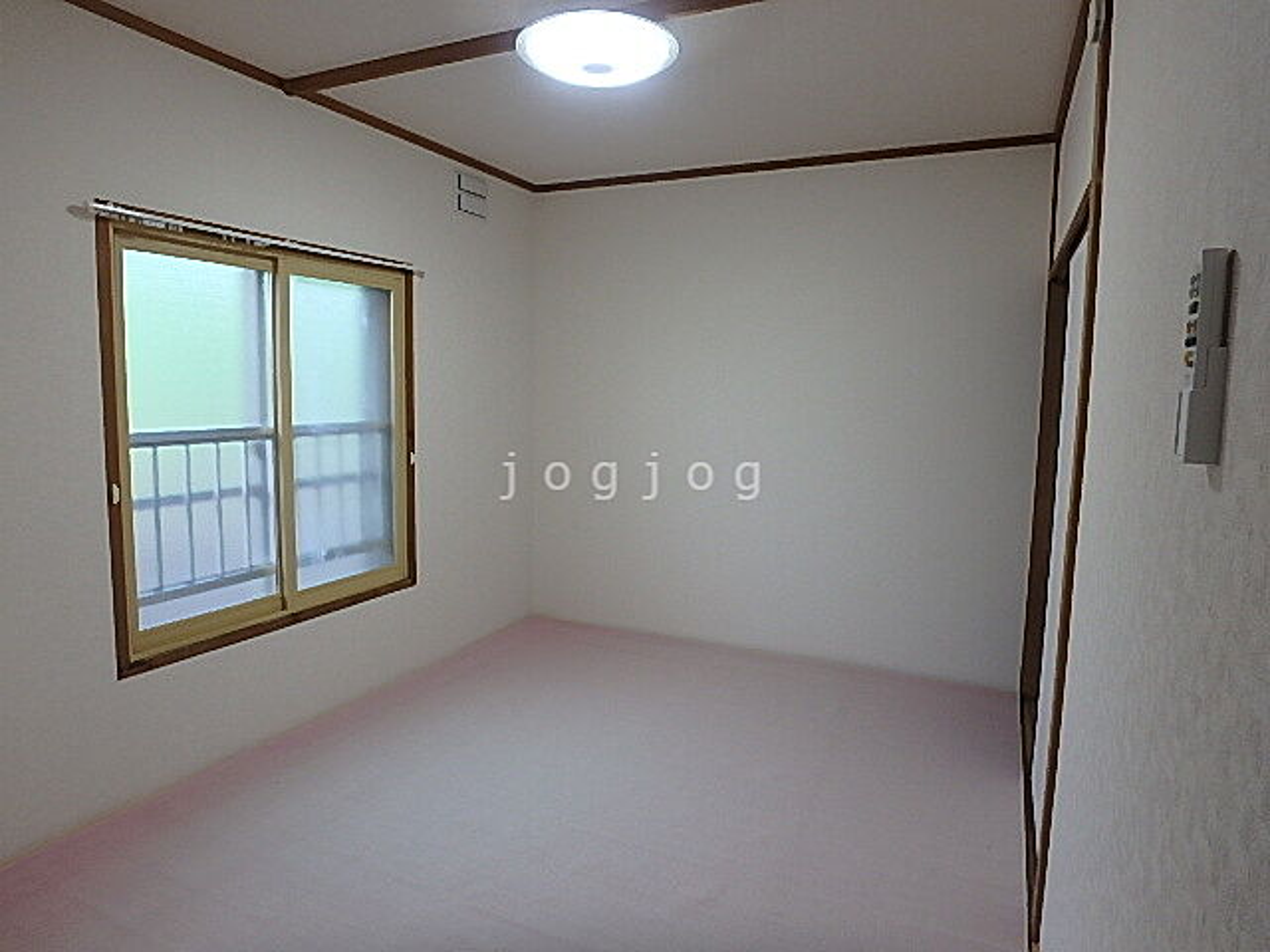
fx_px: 770
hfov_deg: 79.0
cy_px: 476
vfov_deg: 63.4
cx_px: 635
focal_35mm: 21
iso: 200
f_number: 3.5
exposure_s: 1/60
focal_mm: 3.7
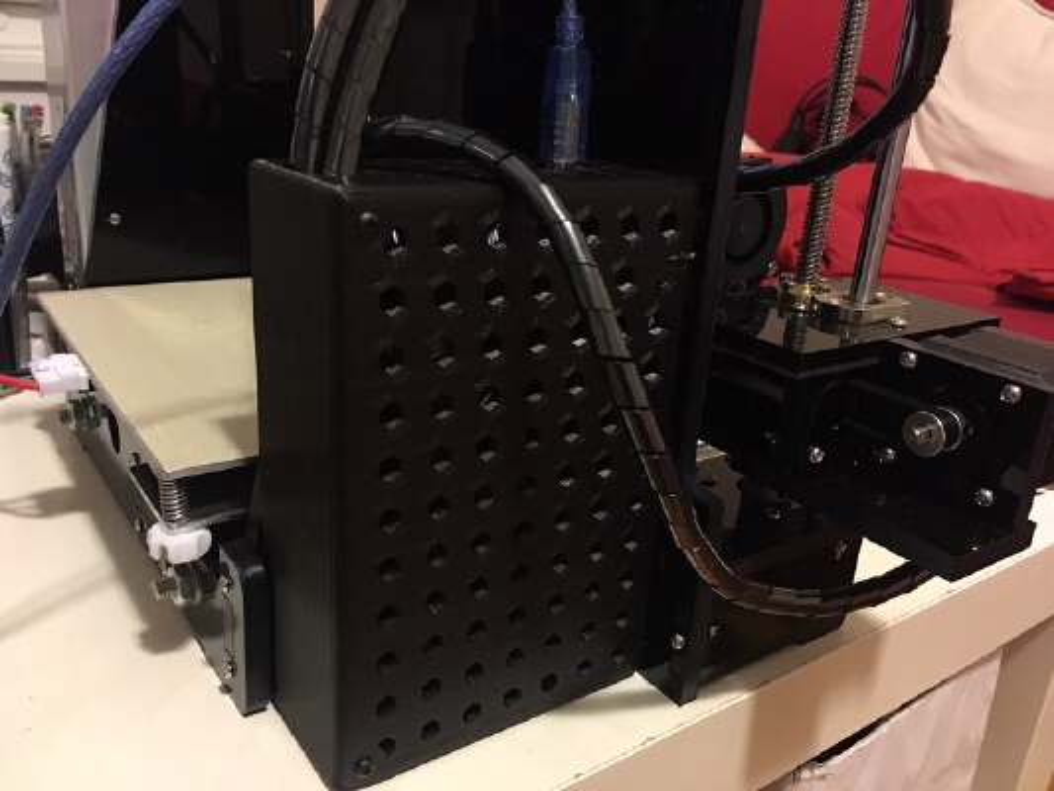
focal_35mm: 29
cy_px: 396
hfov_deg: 61.6
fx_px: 883
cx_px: 527
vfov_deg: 48.2
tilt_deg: -21.3
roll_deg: -3.9
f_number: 2.2
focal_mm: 4.15
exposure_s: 1/15
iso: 320
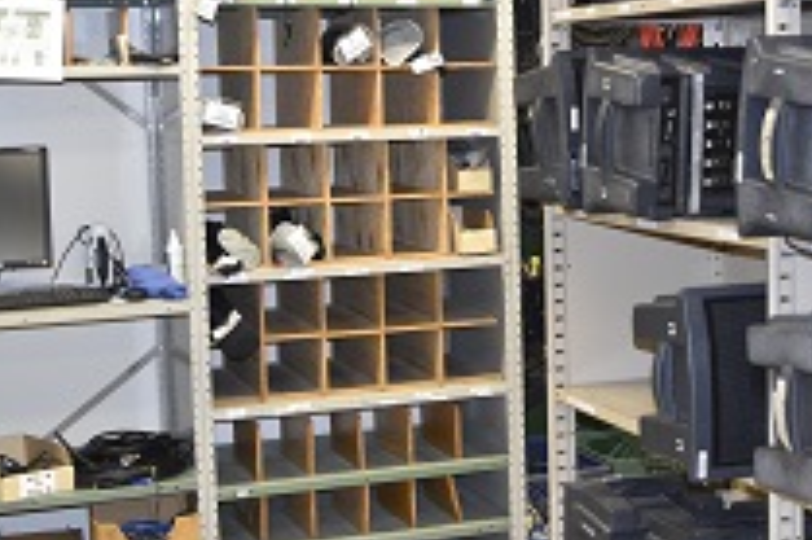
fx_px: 1555
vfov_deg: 19.7
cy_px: 218
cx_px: 524
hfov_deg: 29.1
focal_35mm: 69
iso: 800
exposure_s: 1/80
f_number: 4.5
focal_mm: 24
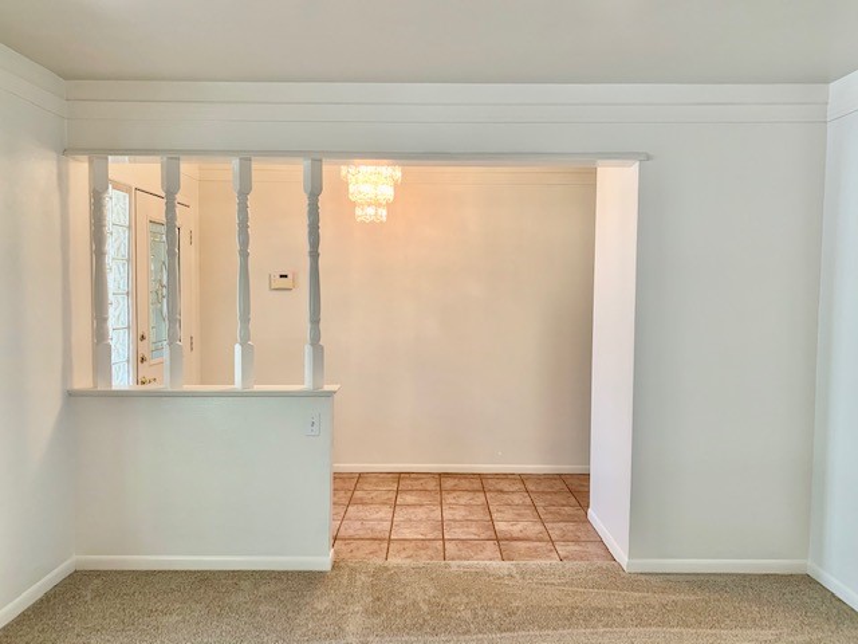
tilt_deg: -1.9
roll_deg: -0.5
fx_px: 644
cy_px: 322
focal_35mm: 26
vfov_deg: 53.1
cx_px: 429
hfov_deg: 67.3
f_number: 1.8
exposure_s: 1/60
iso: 80
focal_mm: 4.25
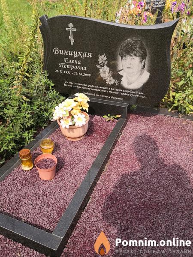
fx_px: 201
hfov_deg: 51.4
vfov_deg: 65.3
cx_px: 96
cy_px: 128
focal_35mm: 27
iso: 50
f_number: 1.6
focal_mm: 3.95
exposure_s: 1/1408
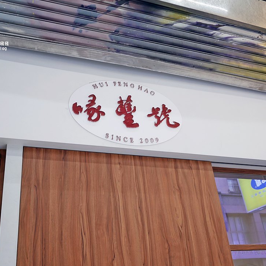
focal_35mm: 34
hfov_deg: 48.2
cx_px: 110
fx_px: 296
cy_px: 136
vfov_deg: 48.4
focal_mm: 14
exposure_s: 1/60
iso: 320
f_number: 2.5
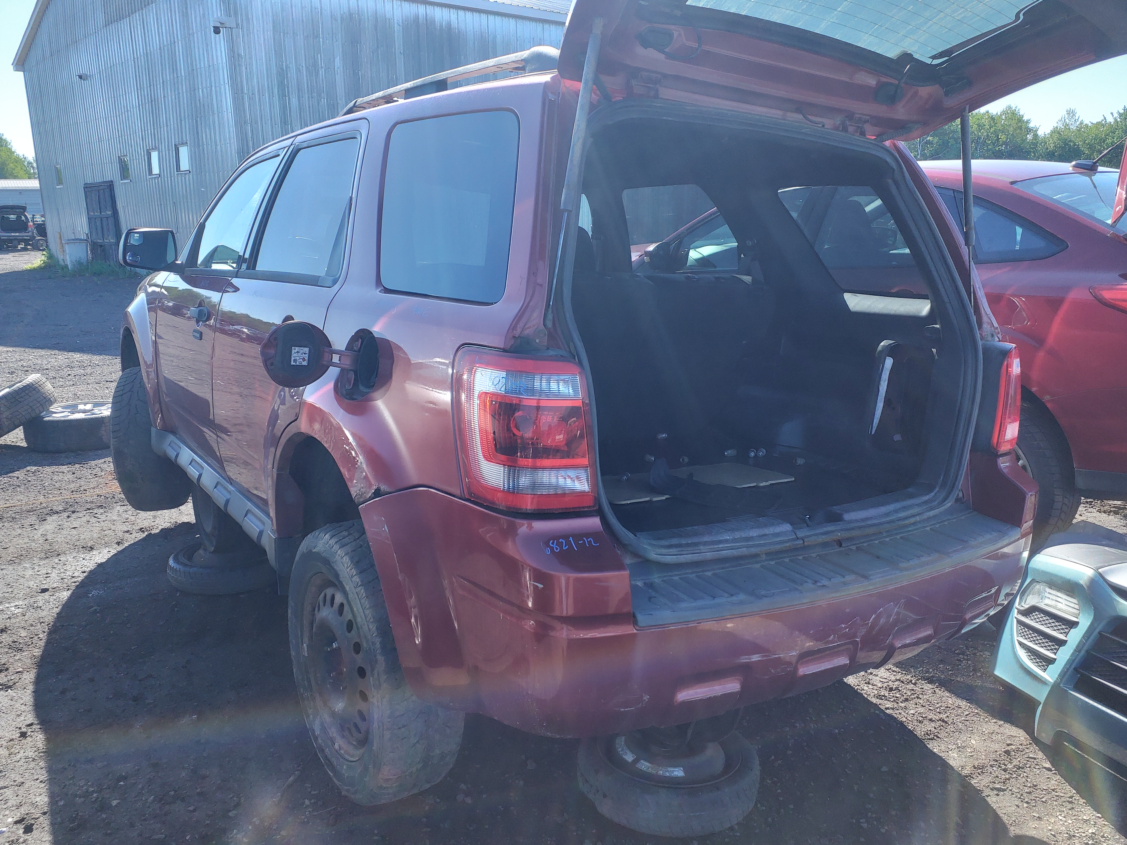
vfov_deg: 53.1
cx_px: 564
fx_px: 846
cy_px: 422
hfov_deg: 67.3
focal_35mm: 26
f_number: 1.9
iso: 40
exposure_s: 1/166
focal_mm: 3.58
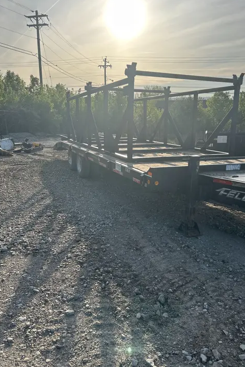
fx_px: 286
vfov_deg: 65.5
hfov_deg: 46.4
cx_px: 124
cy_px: 181
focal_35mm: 28
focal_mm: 5.7
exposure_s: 1/4444
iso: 50
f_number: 1.5
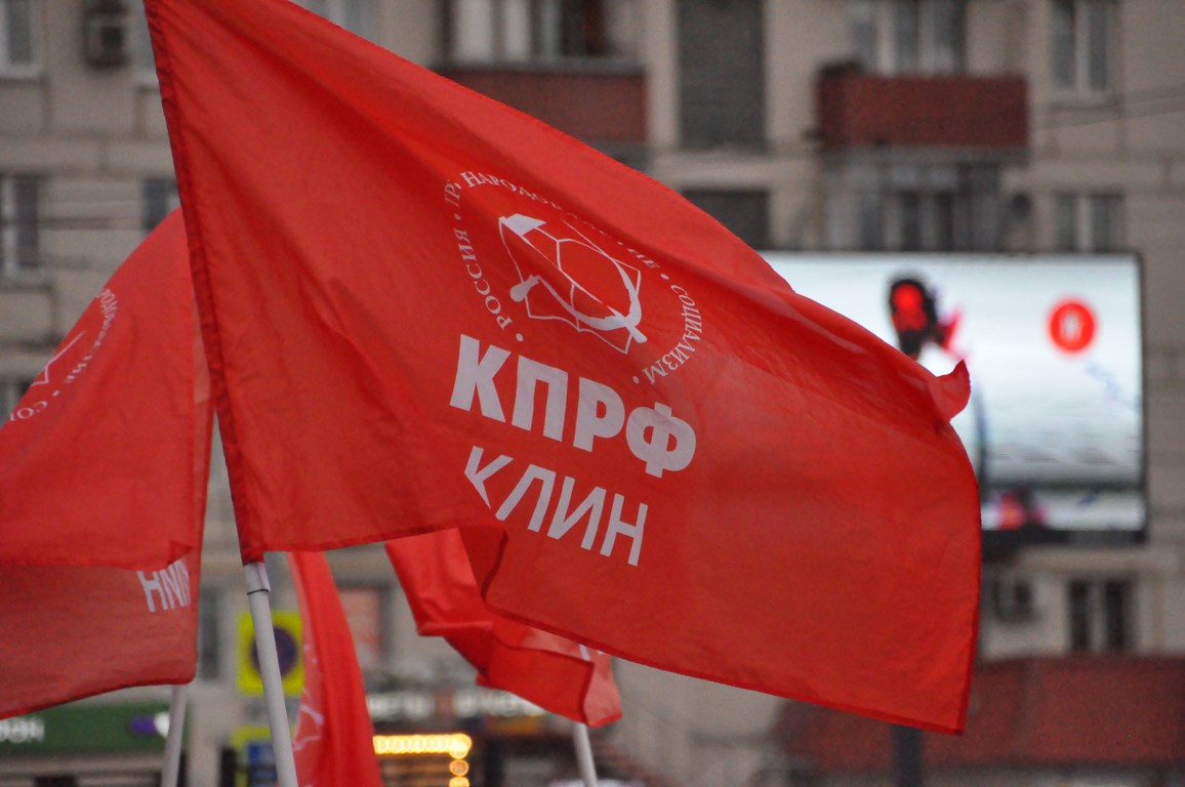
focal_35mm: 315
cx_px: 592
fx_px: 10357
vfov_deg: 4.4
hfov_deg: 6.5
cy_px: 394
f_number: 6
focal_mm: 210
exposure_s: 1/2000
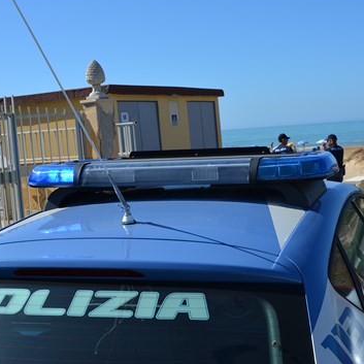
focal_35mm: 52
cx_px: 244
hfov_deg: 32.5
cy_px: 175
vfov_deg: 32.8
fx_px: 619
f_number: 9
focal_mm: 24
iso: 100
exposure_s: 1/320
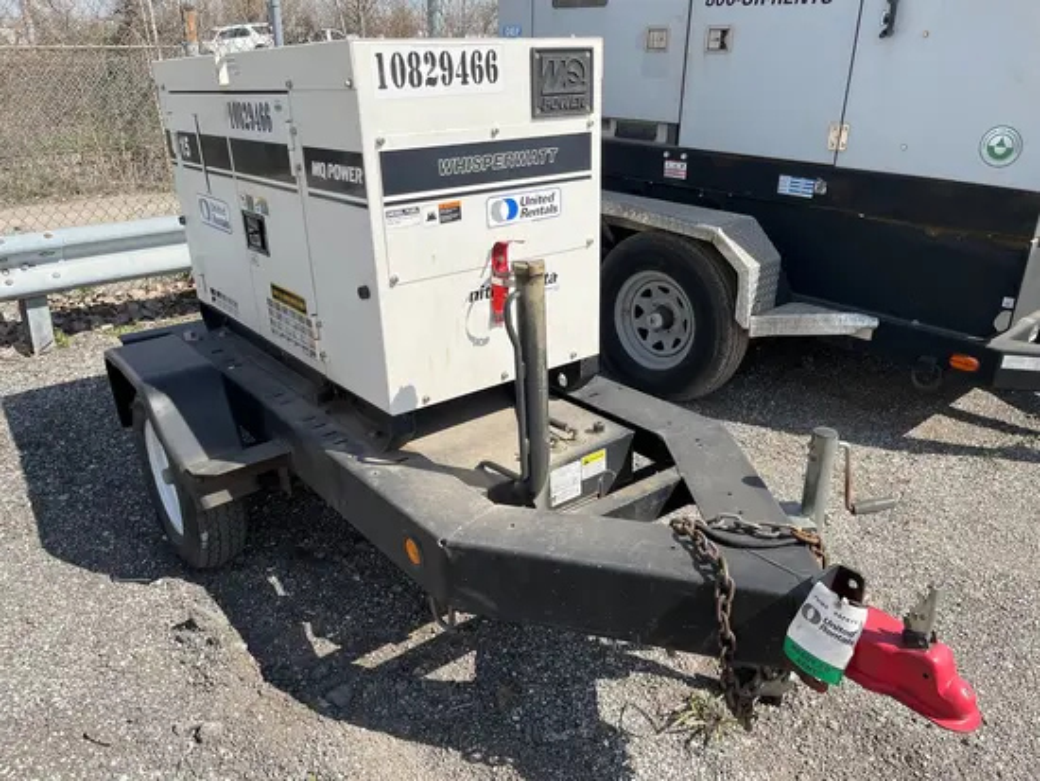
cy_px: 390
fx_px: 781
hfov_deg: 67.3
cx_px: 520
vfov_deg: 53.1
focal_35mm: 26
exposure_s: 1/3413
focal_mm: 5.1
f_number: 1.6
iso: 50
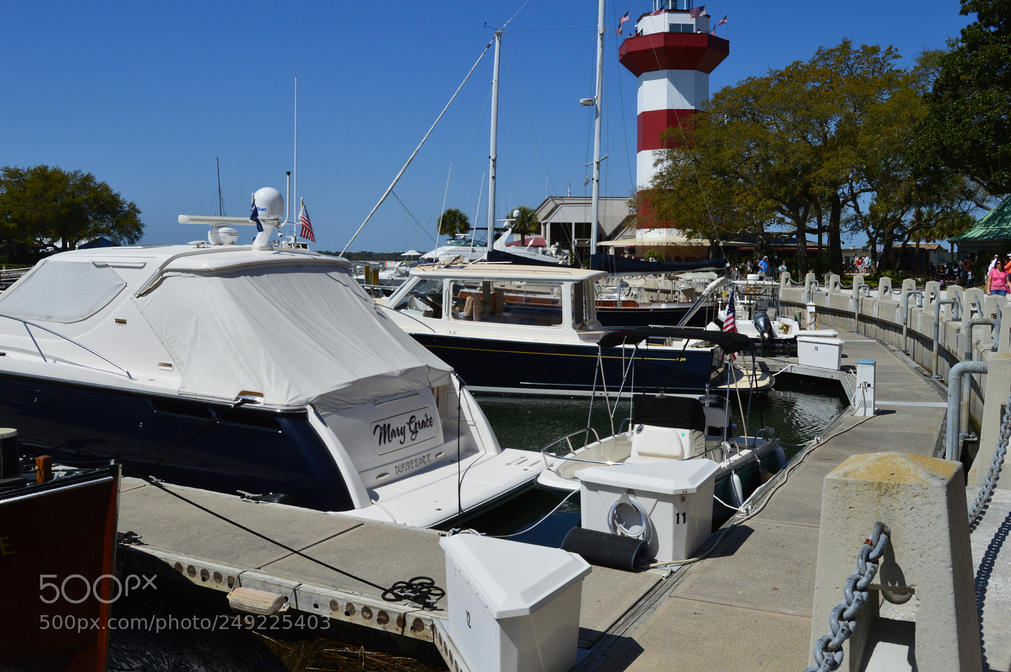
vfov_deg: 39.9
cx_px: 506
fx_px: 926
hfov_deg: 57.3
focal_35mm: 33
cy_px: 336
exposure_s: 1/500
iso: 180
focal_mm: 22
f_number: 11
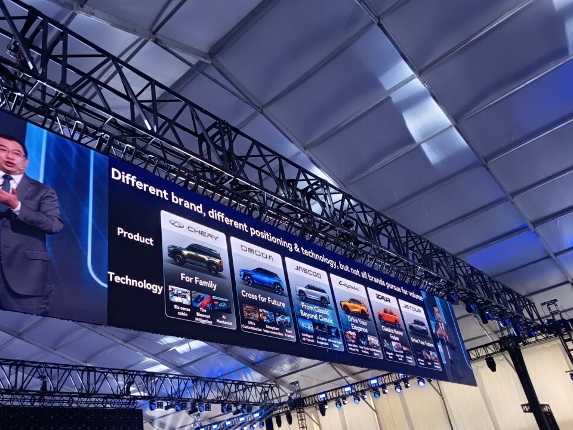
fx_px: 497
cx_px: 237
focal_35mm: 30
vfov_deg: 46.7
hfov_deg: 59.6
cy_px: 235
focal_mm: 5.24
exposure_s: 1/50
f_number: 1.7
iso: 307
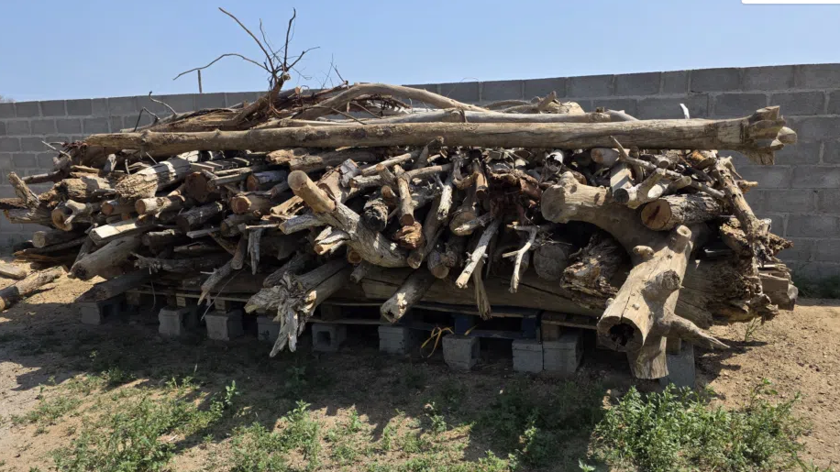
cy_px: 268
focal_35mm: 28
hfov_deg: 67.9
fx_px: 624
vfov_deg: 41.4
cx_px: 427
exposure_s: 1/5153
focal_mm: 6.3
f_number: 1.7
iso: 80
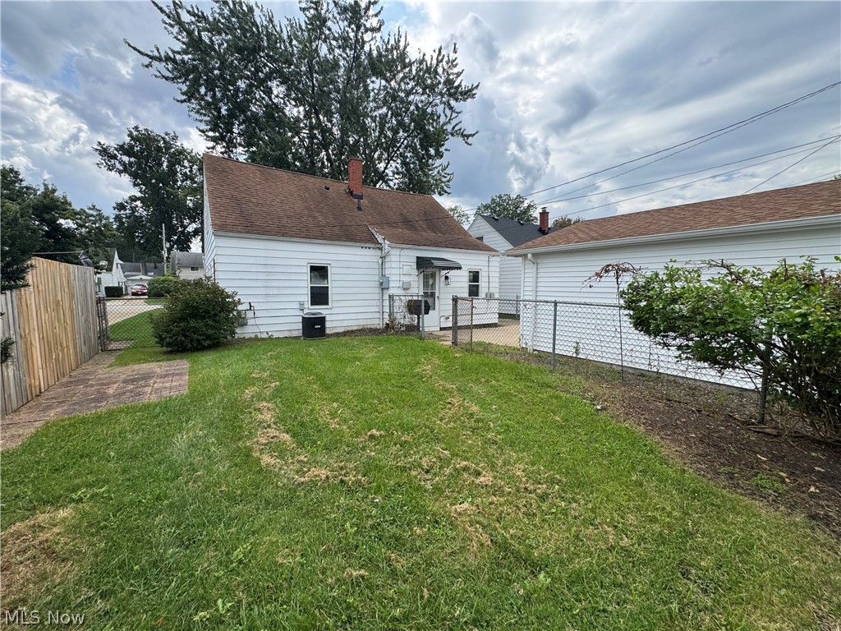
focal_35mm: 14
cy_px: 316
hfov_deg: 102.1
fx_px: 340
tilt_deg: -5.2
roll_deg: -0.2
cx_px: 420
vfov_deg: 85.7
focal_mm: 2.22
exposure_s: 1/1449
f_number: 2.2
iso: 50
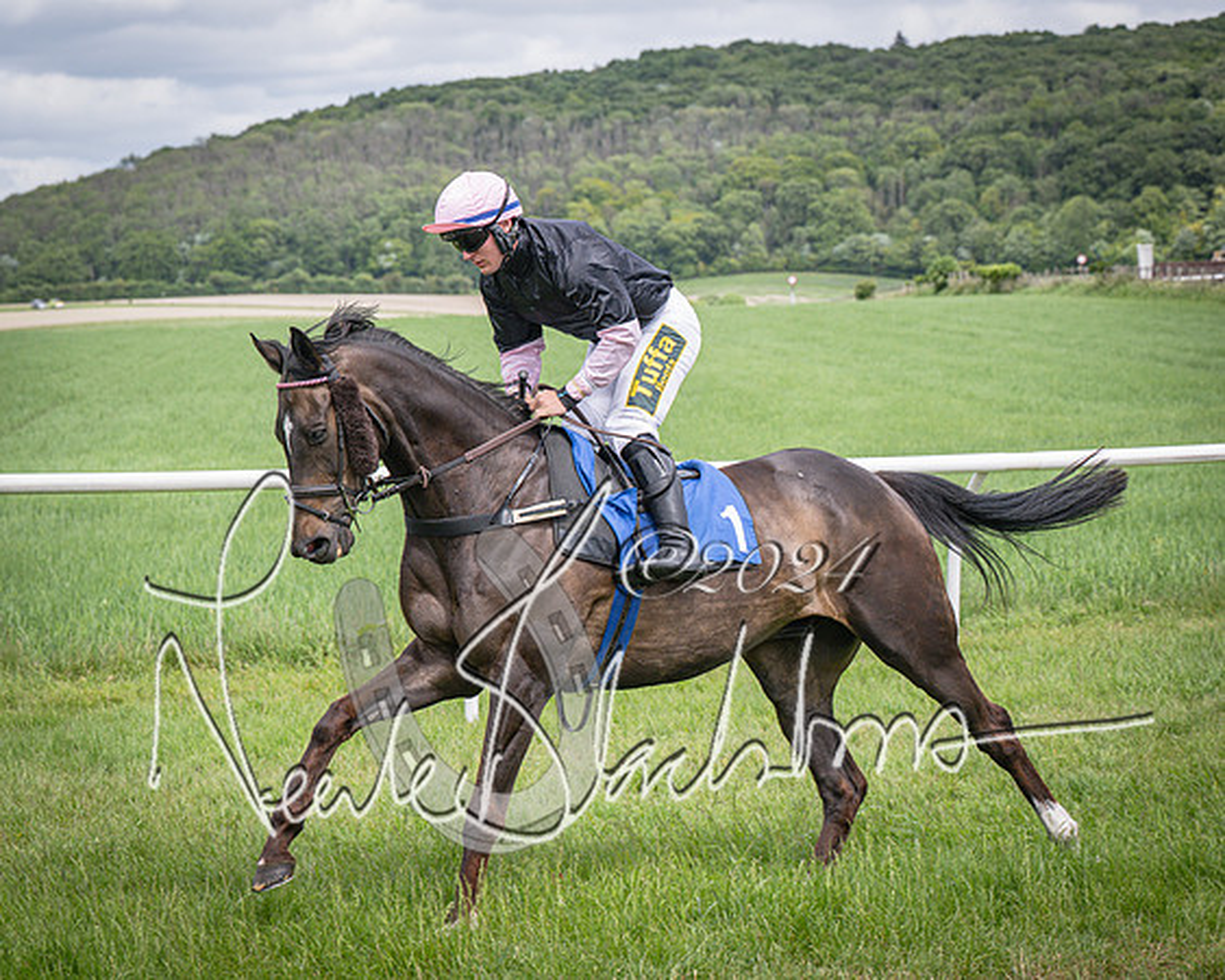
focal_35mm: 100
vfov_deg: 15.4
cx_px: 527
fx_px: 3628
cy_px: 553
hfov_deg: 19.2
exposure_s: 1/1600
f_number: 5
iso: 400
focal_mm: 70
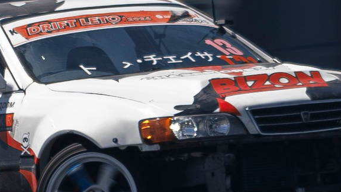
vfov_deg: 0.8
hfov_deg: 1.4
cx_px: 120
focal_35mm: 1538
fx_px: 13907
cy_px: 136
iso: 100
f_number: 7.1
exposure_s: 1/125
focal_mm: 160
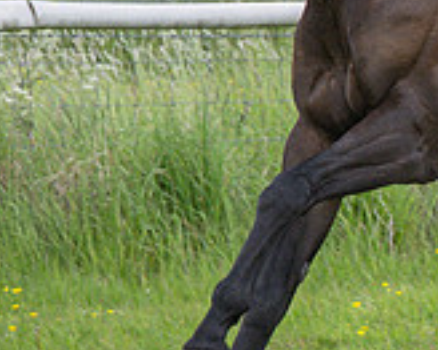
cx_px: 403
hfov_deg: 4.4
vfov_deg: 3.5
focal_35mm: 437
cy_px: 28
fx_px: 5662
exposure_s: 1/1000
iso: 400
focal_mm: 70
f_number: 5
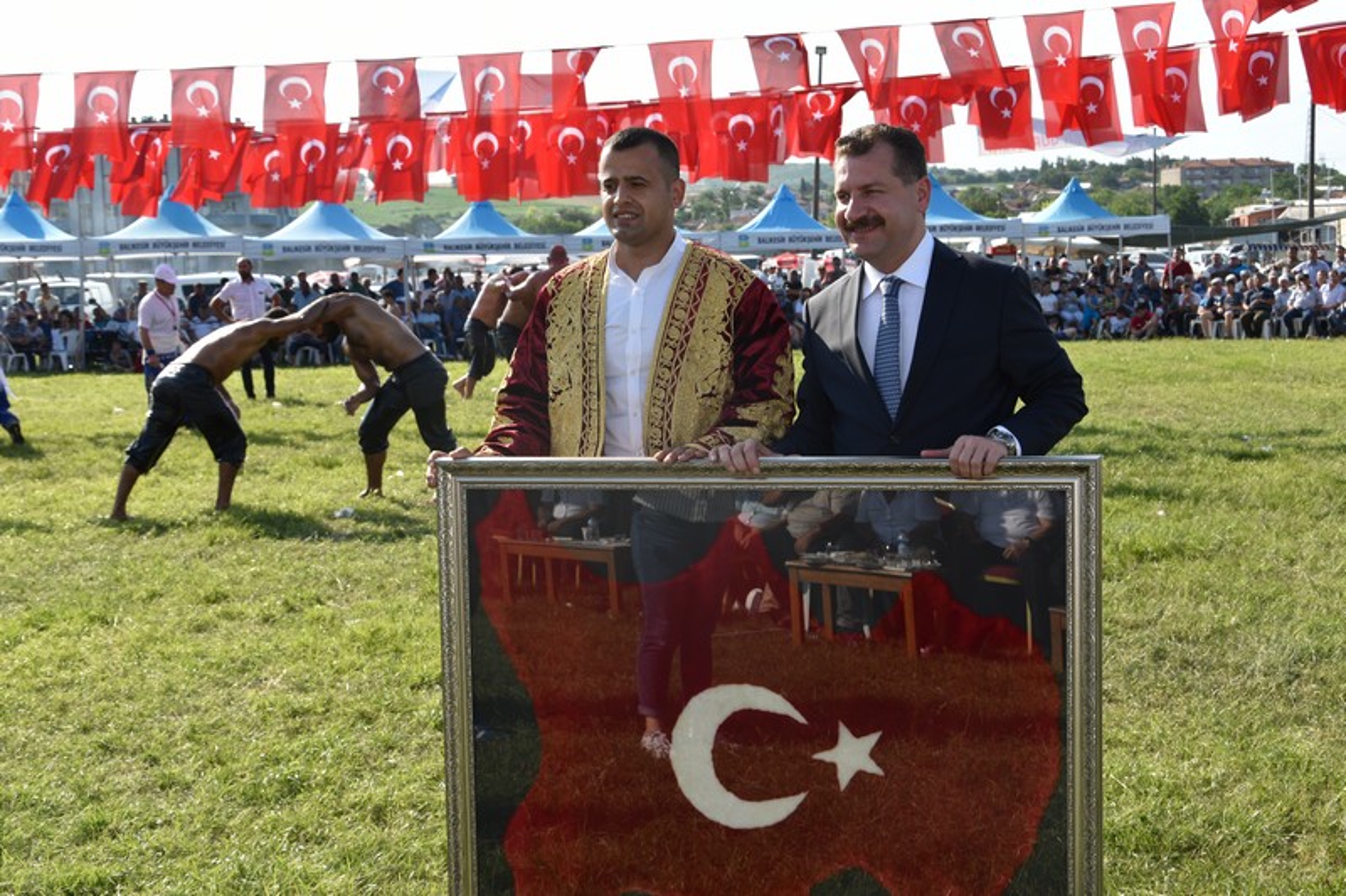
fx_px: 1906
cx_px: 673
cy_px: 448
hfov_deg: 38.9
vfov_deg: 26.5
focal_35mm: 51
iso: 100
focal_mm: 34
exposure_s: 1/200
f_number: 7.1
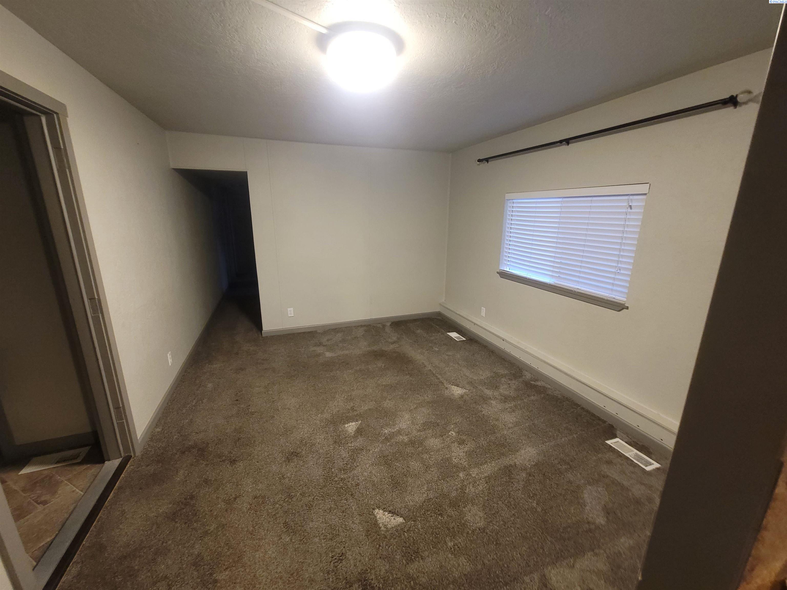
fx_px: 296
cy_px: 295
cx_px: 394
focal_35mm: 13
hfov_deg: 106.2
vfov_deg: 89.9
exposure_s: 1/30
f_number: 2.2
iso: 640
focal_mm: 2.2
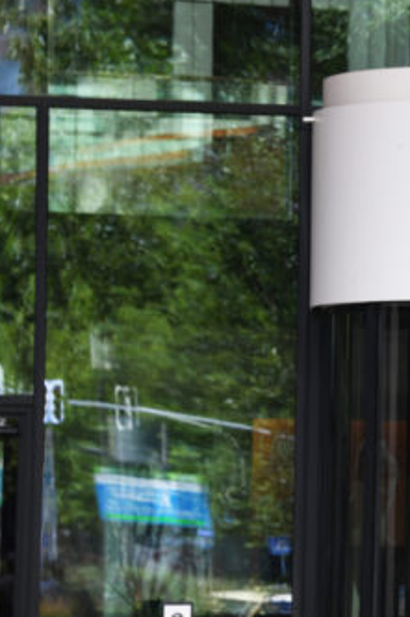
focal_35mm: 324
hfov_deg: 4.2
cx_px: 865
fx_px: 5540
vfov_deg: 6.4
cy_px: 295
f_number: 7.1
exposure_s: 1/200
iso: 320
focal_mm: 105
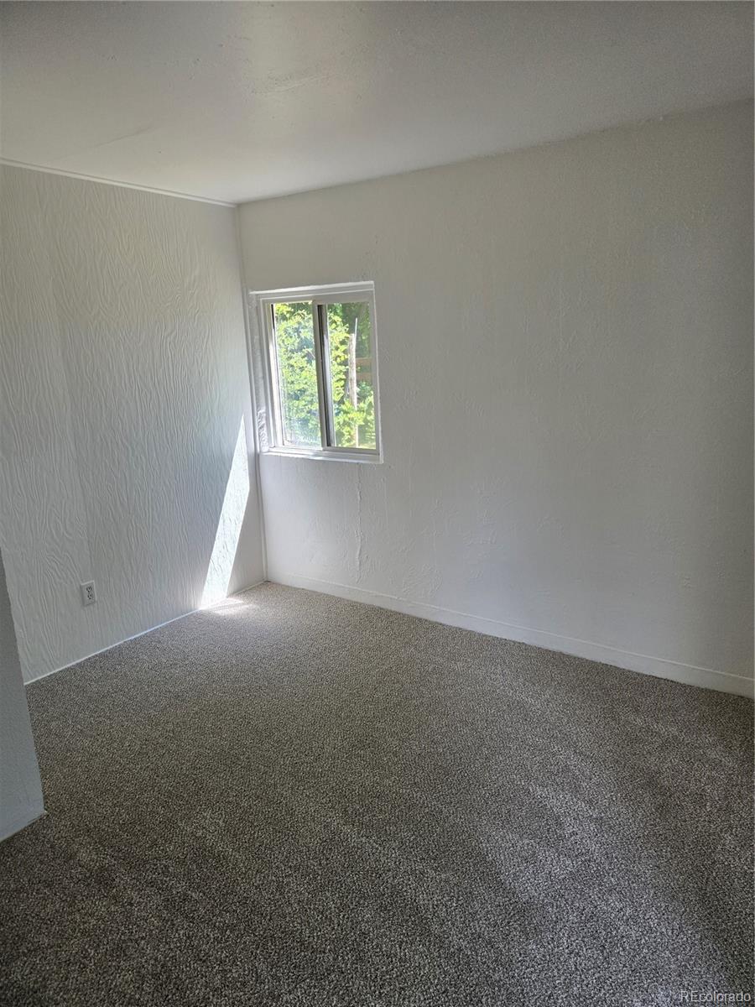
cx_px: 378
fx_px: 669
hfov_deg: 58.9
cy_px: 504
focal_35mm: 23
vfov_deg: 73.9
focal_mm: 5.4
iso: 125
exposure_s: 1/508
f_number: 1.8
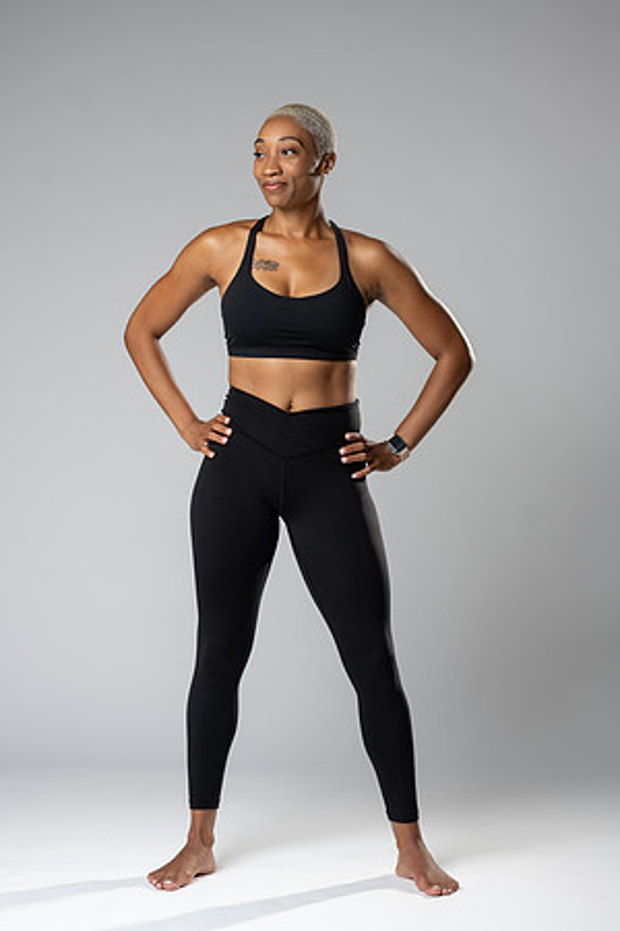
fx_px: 2196
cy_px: 466
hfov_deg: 16.1
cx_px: 310
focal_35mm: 85
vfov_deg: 23.9
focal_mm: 85
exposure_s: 1/160
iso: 200
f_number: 3.2
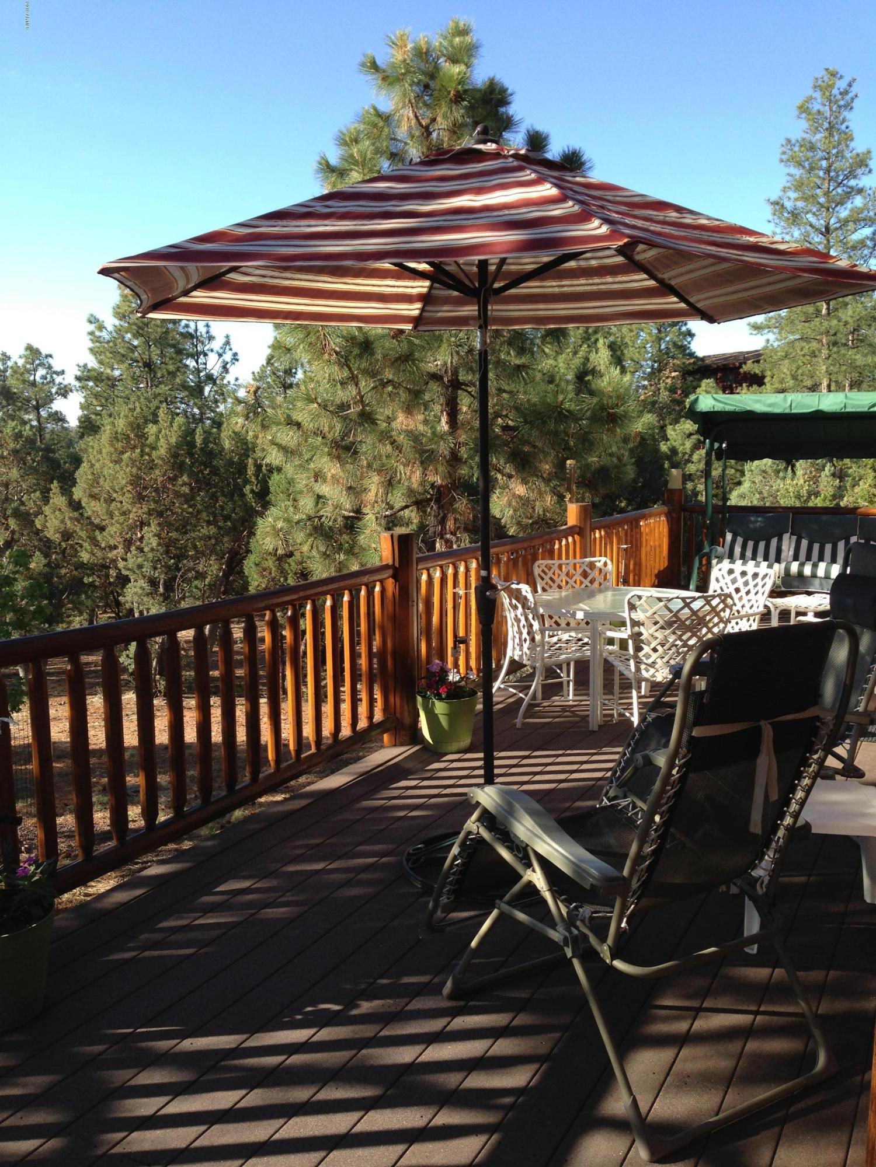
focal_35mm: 33
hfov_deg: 42.9
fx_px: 1113
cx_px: 438
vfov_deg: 55.4
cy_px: 584
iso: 50
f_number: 2.4
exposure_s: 1/480
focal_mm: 4.13
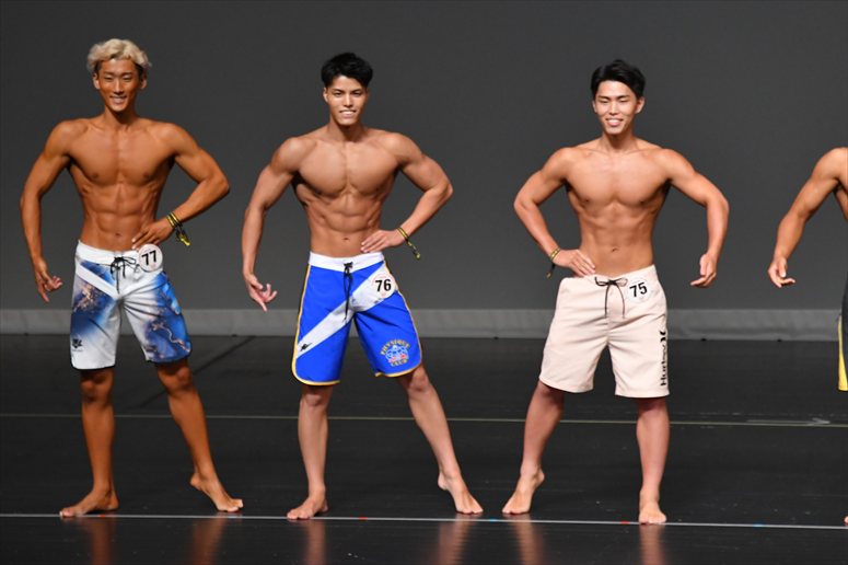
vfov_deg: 4.4
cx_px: 424
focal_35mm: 315
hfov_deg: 6.5
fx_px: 7416
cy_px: 282
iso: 2500
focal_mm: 210
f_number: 5.6
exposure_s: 1/400
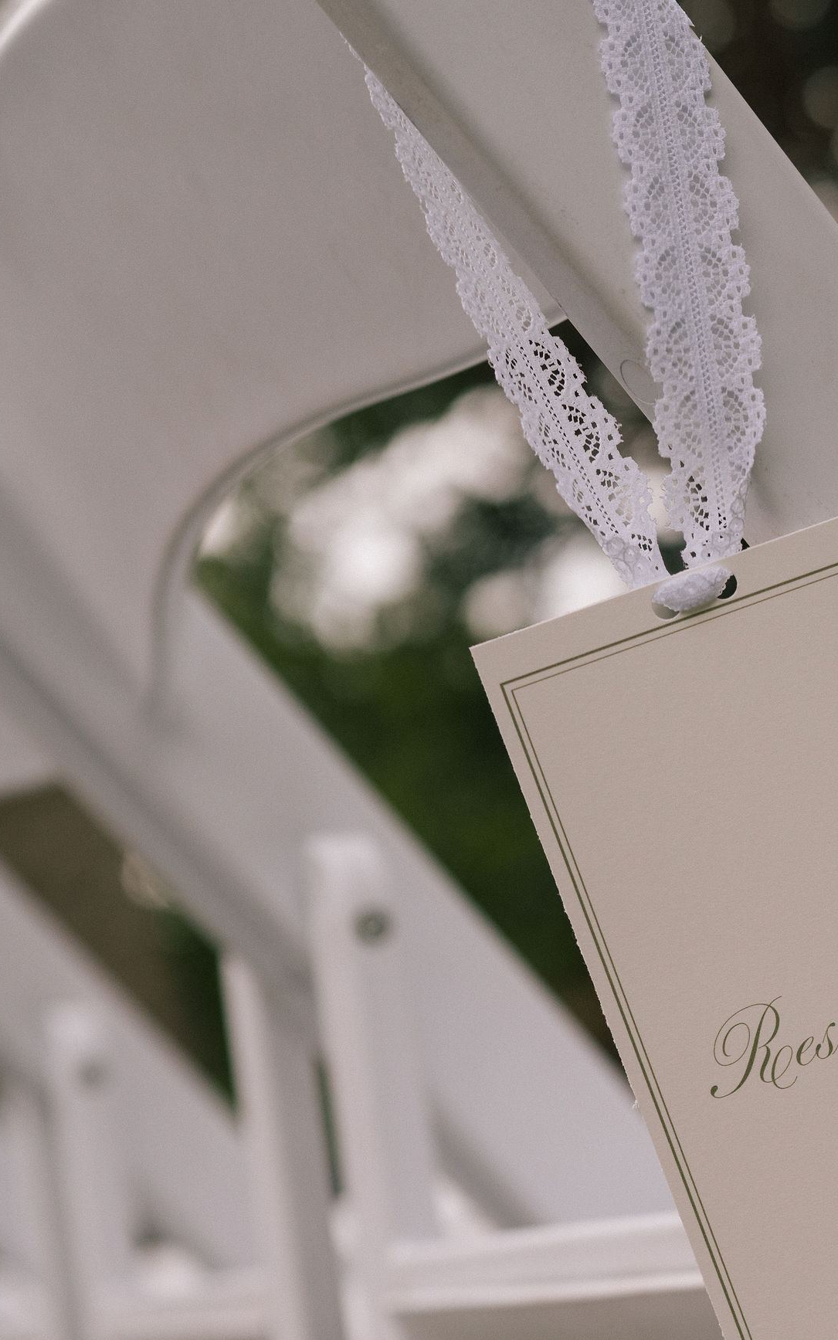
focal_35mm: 74
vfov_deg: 27.4
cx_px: 808
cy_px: 1032
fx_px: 2703
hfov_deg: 17.3
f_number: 2.8
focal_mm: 35
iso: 250
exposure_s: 1/2000
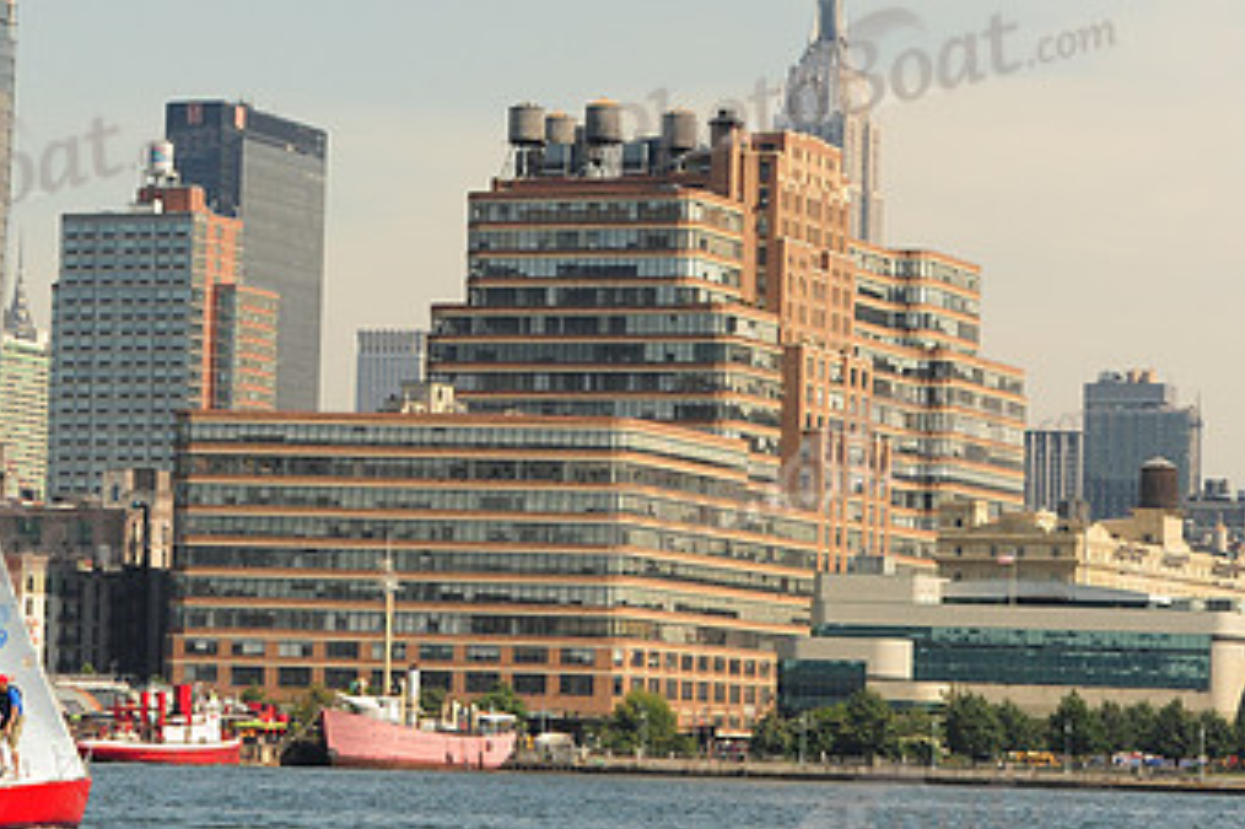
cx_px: 409
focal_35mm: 158
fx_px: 5461
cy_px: 328
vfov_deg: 8.7
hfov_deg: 13.0
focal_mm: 92
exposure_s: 1/1250
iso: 320
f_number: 4
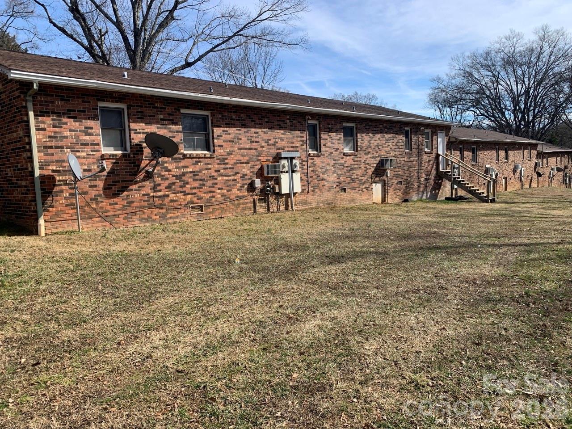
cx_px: 286
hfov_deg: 67.3
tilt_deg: -6.3
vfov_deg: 53.1
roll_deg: +2.7
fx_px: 430
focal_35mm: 26
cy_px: 214
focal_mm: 4.25
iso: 25
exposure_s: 1/1812
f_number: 1.8
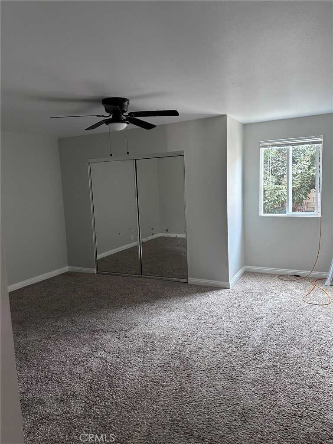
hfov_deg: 56.8
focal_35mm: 24
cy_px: 222
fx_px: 308
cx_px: 166
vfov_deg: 71.6
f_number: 1.78
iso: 500
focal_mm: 6.86
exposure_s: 1/60
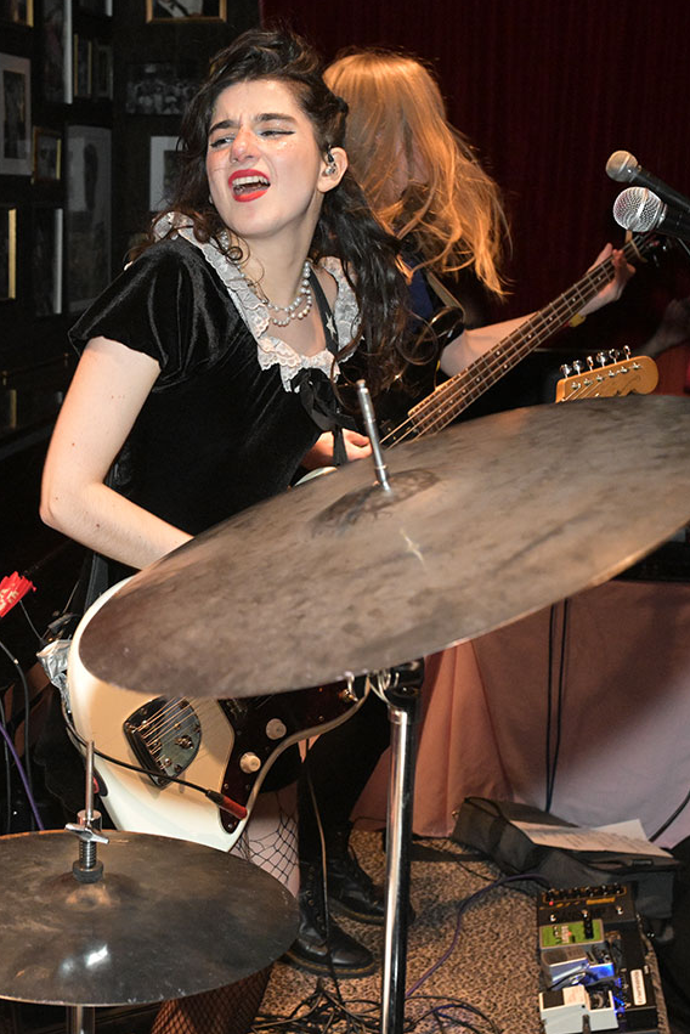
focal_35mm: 37
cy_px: 524
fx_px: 1063
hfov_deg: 36.0
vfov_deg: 51.9
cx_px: 360
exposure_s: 1/200
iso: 6400
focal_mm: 35
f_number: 8
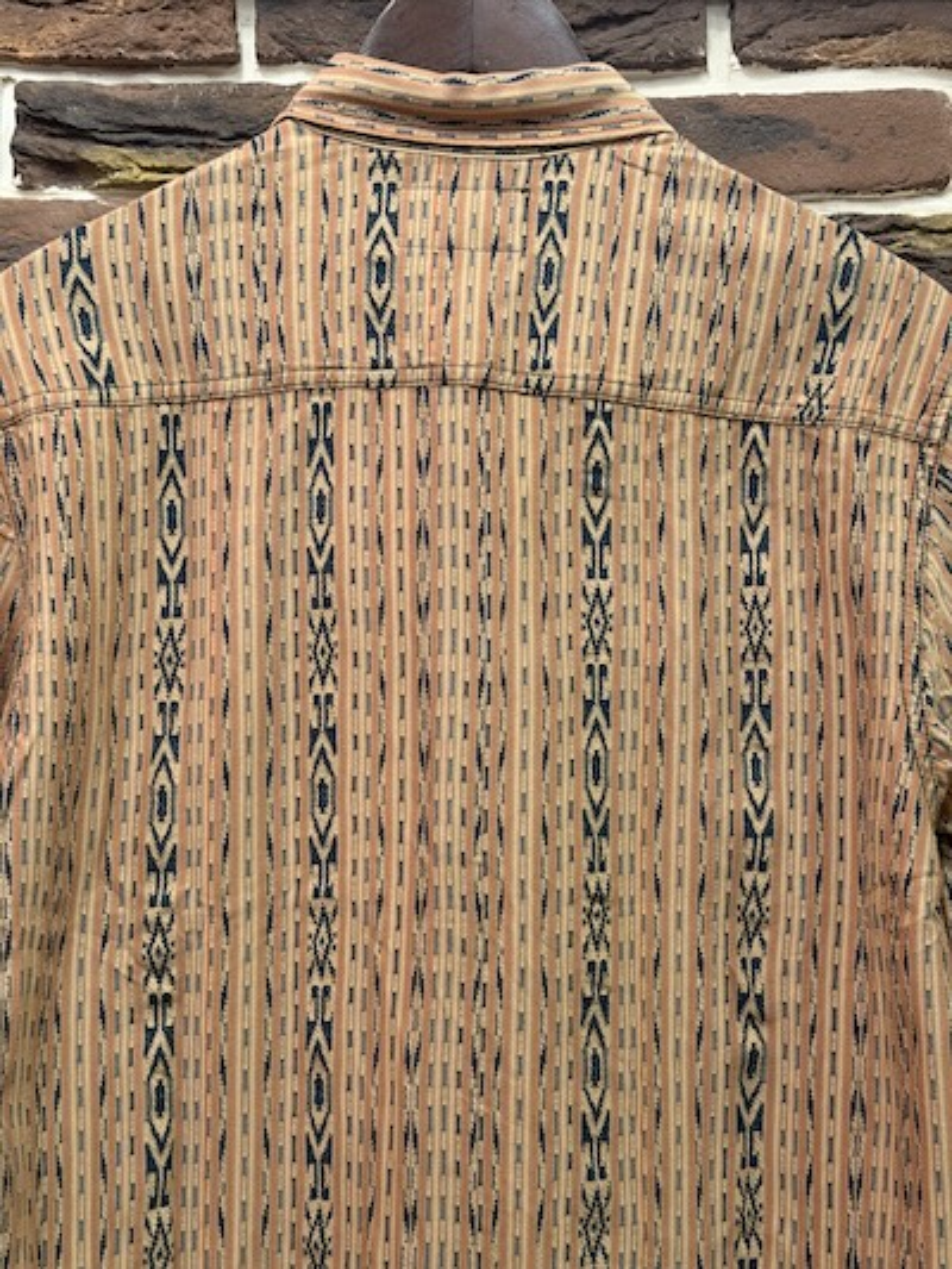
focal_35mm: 48
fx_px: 1759
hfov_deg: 30.3
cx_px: 476
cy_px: 634
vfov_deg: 39.6
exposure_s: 1/40
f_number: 1.78
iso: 500
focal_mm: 6.76
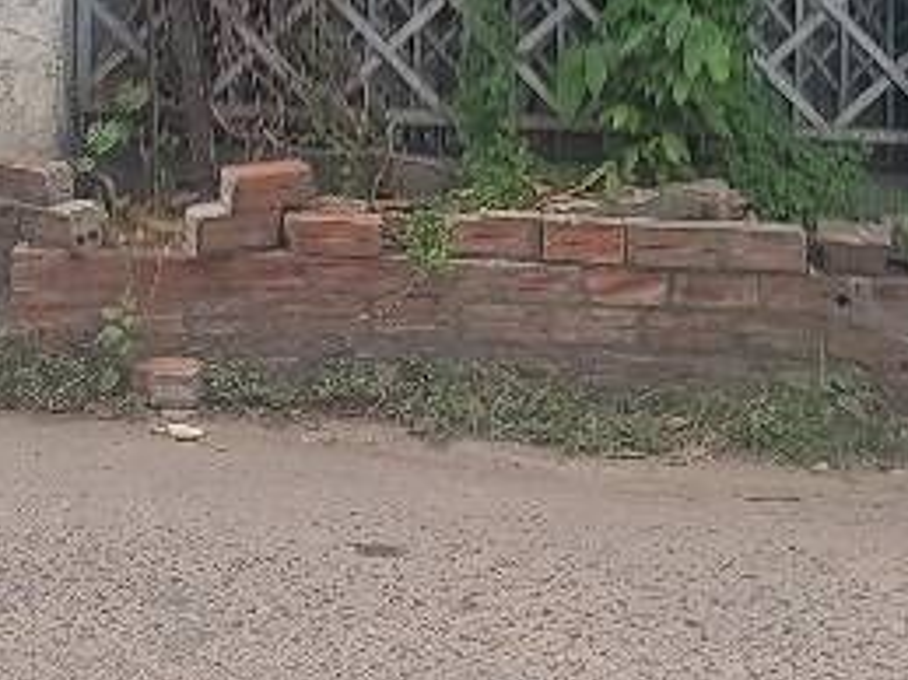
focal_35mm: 91
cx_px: 379
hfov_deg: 21.5
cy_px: -259
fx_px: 2386
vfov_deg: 15.3
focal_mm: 5.06
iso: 25
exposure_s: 1/221
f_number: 1.8
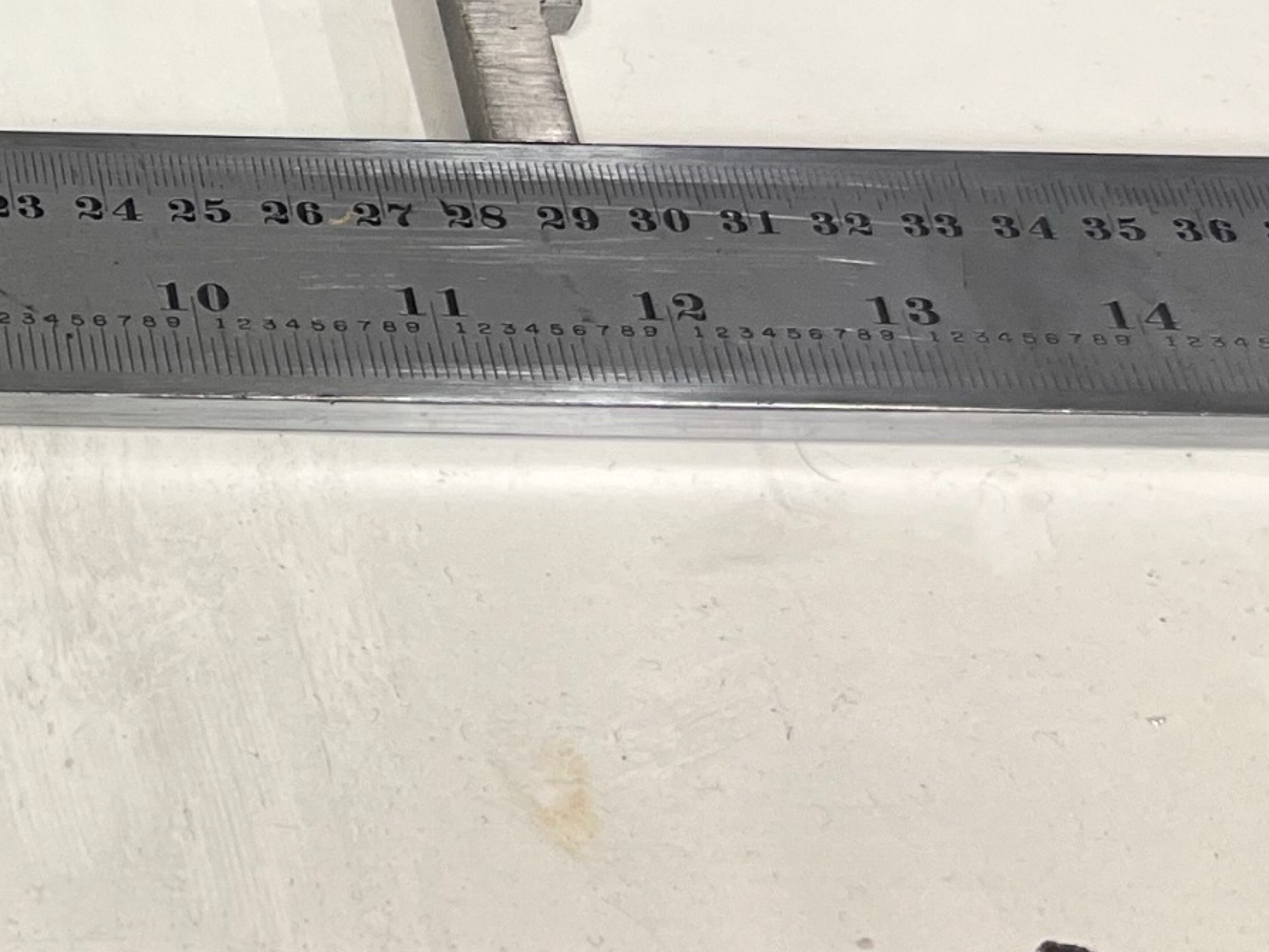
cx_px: -757
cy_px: -105
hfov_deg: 17.9
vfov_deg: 15.2
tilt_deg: -51.7
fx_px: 3483
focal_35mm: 95
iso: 125
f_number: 1.5
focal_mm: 5.7
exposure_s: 1/100
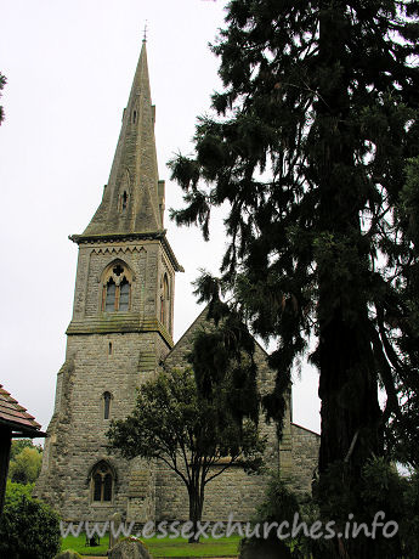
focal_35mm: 35
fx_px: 565
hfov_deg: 40.7
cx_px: 210
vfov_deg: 52.6
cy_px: 280
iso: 50
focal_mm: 8.9
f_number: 5
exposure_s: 1/144
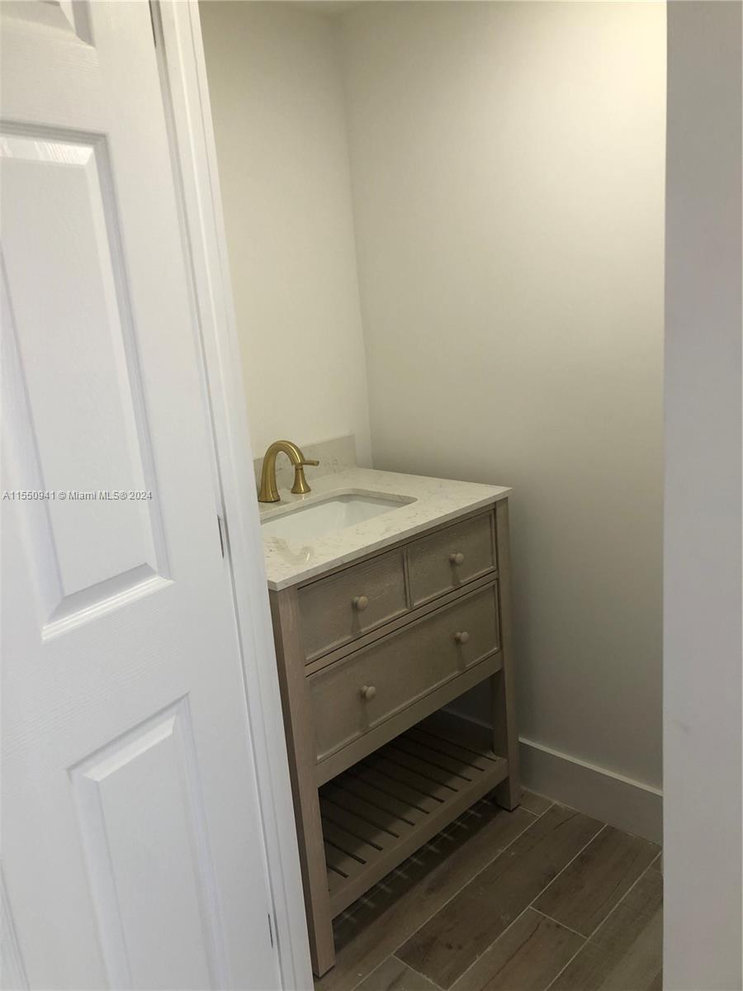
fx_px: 801
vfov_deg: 63.4
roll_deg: +4.4
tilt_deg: -14.4
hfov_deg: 49.7
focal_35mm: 28
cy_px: 496
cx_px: 372
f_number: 1.8
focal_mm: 4
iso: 25
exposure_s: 1/40
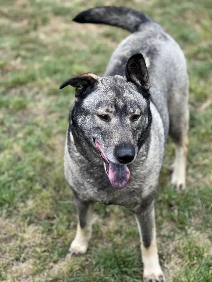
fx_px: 629
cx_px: 106
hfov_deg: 19.1
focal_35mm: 77
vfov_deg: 25.3
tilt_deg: -31.0
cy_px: 141
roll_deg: +1.9
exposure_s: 1/121
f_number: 2.8
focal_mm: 9
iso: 100
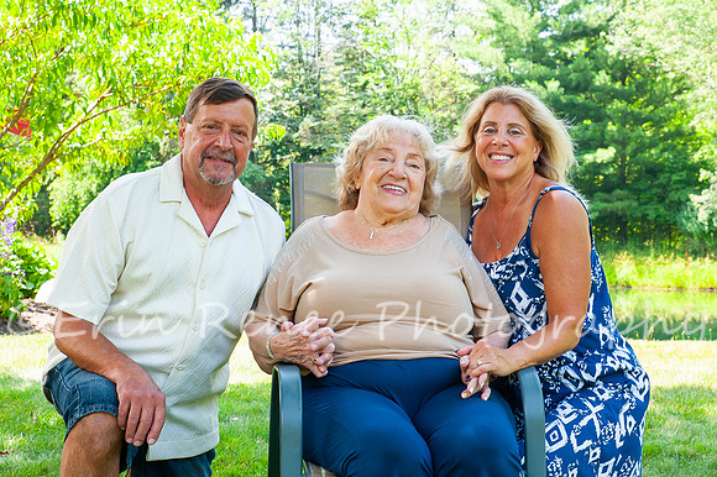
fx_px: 1428
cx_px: 418
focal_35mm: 72
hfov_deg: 28.1
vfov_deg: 19.0
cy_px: 213
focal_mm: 56
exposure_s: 1/125
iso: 640
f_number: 13
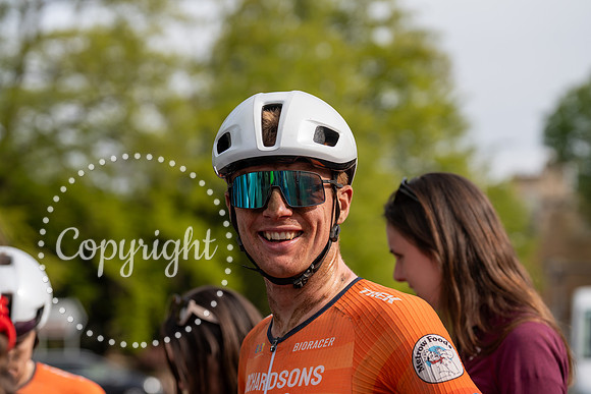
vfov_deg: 13.7
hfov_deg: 20.4
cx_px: 296
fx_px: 1642
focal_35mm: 100
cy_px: 197
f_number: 4
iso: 160
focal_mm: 100
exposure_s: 1/1000
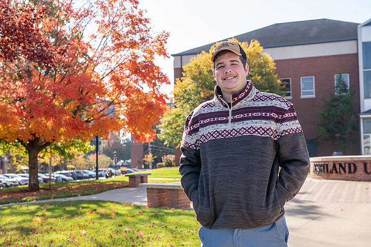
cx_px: 186
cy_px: 124
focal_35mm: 56
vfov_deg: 24.2
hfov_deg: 35.6
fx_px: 577
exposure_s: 1/320
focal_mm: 56
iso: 320
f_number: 6.3
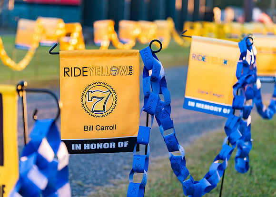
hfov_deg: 23.2
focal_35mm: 86
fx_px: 673
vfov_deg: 16.7
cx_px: 128
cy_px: 98
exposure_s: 1/800
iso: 500
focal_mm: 82
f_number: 2.8
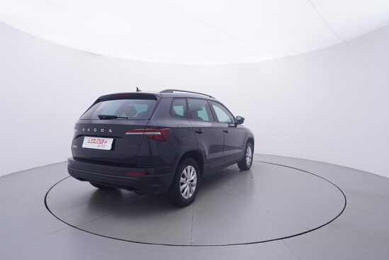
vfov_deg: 56.2
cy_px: 130
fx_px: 243
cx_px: 194
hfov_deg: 77.3
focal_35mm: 22
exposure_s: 1/80
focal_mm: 15
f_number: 5
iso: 200
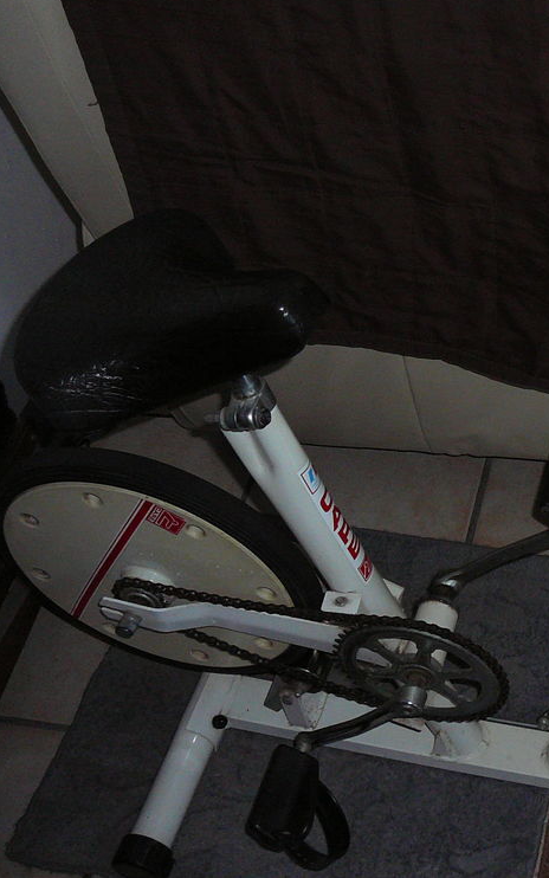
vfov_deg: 40.3
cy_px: 435
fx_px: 1196
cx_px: 549
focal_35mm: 50
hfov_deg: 24.6
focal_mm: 5.2
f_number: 2.8
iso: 200
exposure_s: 1/30
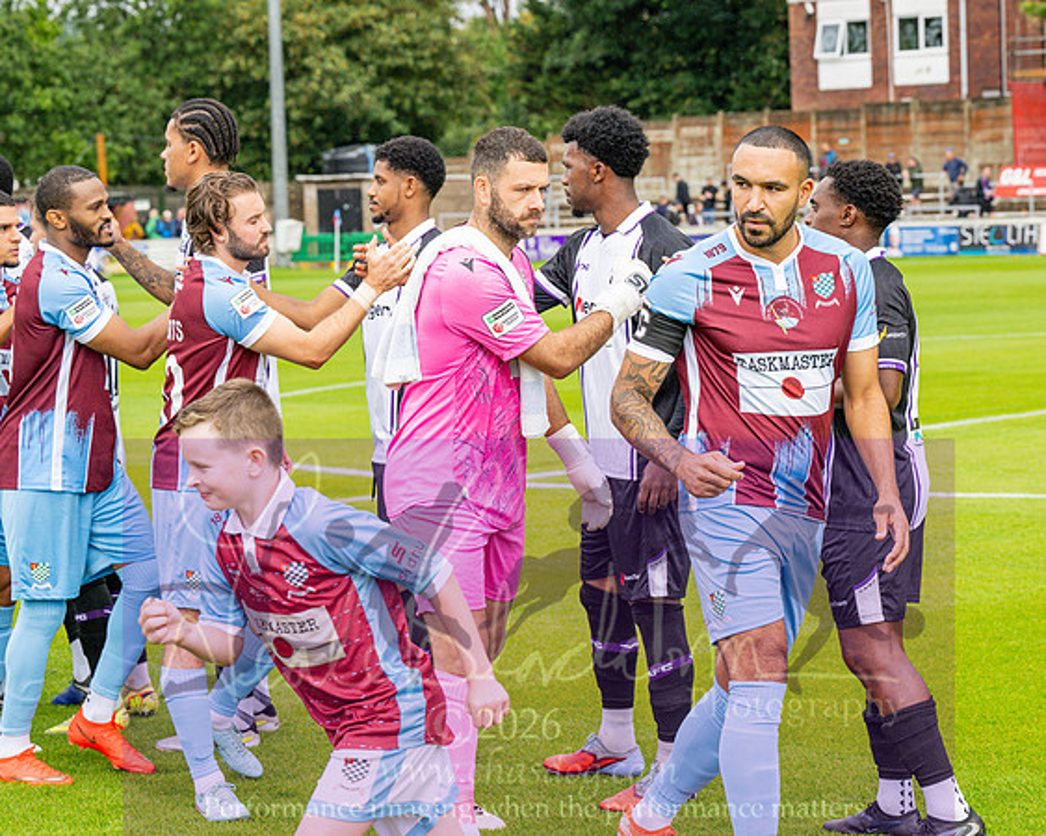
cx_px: 652
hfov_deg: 20.1
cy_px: 332
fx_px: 2942
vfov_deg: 16.2
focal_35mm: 95
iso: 800
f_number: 5
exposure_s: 1/1600
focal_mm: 70
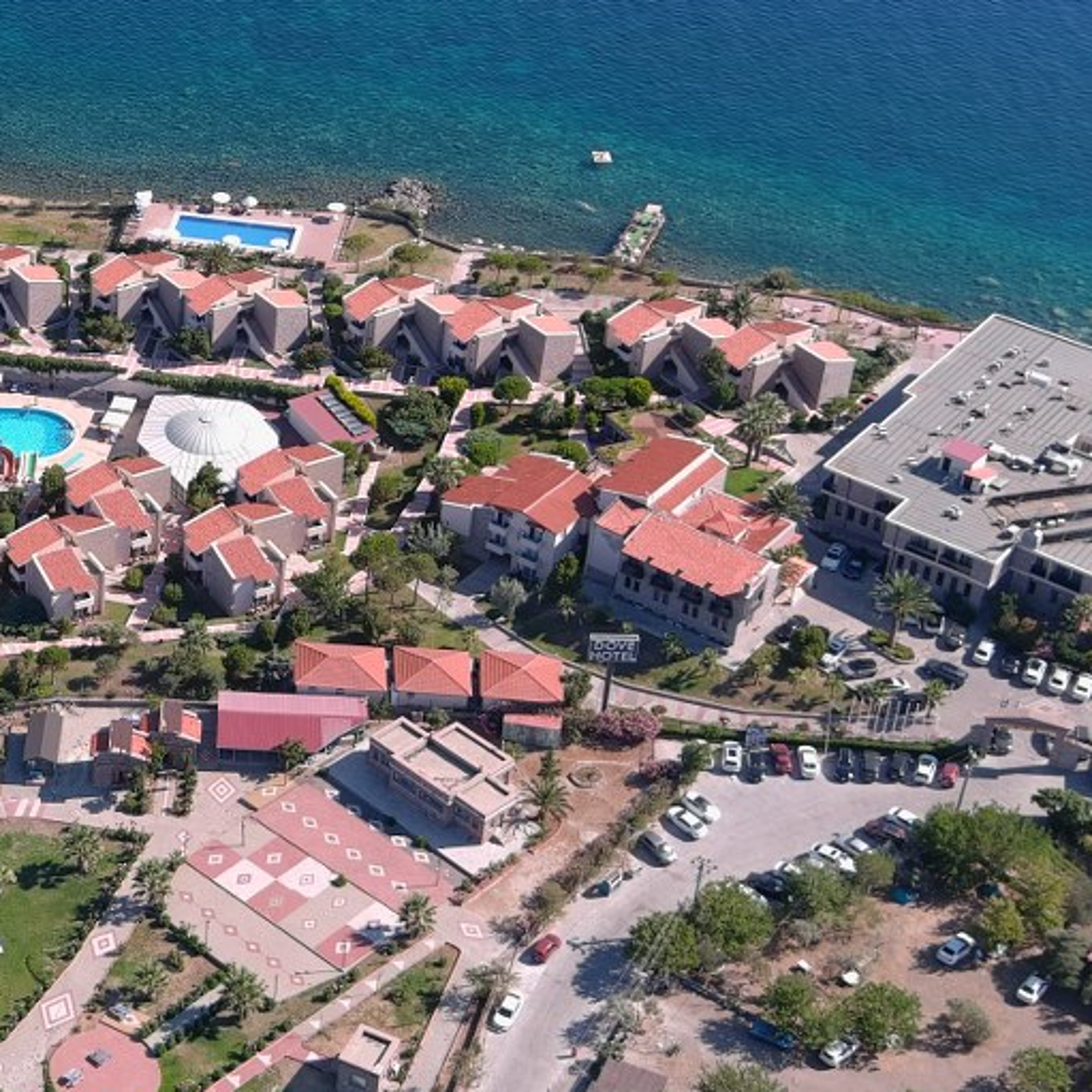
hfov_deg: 21.5
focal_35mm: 76
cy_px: 419
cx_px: -129
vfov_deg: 22.7
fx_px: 2712
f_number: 2.8
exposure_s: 1/120
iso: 100
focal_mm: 10.57
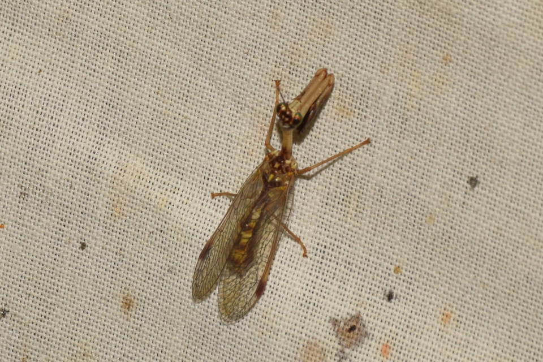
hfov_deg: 11.8
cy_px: 181
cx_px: 272
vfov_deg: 7.9
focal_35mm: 174
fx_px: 2624
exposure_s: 1/200
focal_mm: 116
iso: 400
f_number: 14
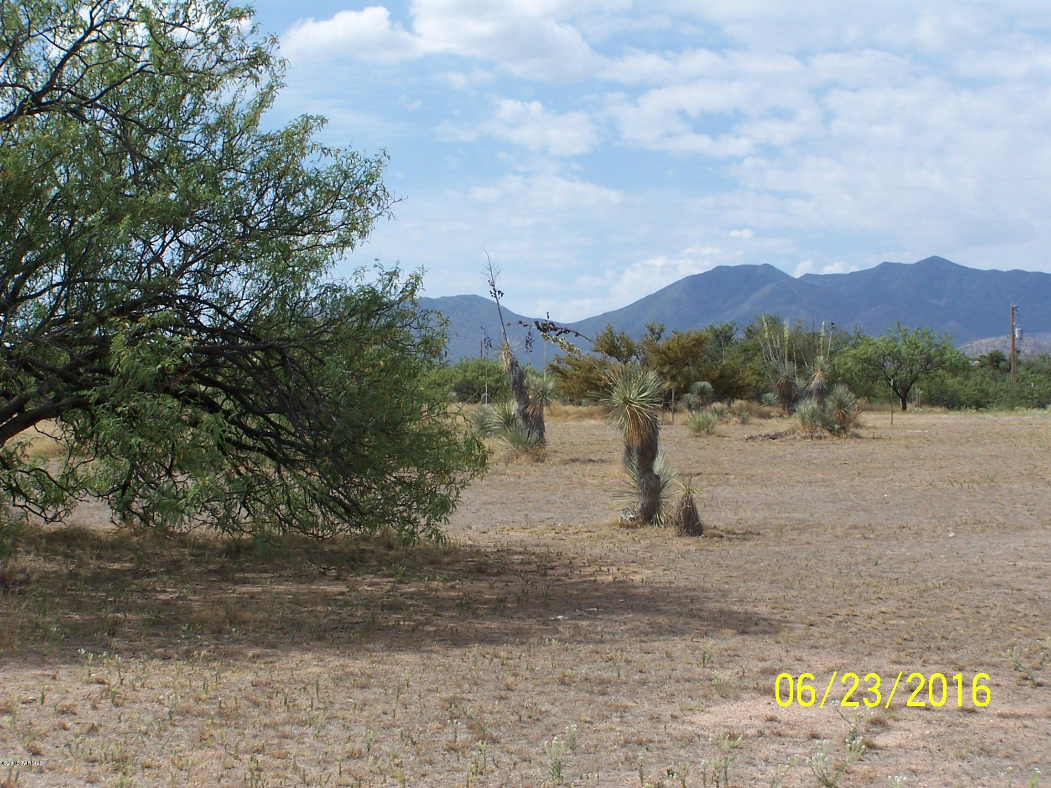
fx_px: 2095
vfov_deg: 21.3
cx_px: 526
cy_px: 394
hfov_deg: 28.2
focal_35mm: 69
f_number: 6.3
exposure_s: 1/350
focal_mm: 11.5
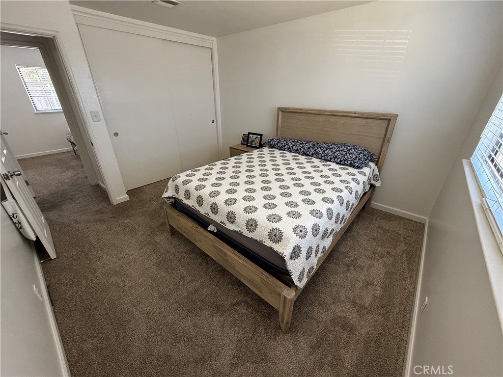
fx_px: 203
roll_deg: -0.1
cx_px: 252
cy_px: 188
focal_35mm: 14
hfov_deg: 102.1
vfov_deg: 85.7
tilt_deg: -25.5
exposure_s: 1/99
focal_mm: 2.22
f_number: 2.2
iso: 250
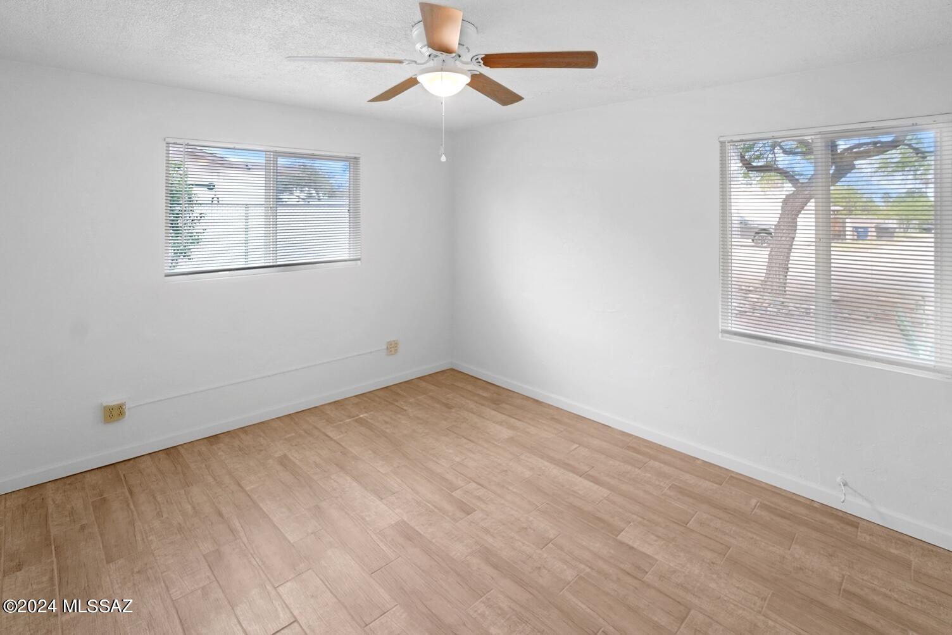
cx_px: 476
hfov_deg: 100.4
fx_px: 397
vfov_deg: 77.3
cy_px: 318
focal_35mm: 15
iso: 3200
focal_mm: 10
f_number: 8
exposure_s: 1/30
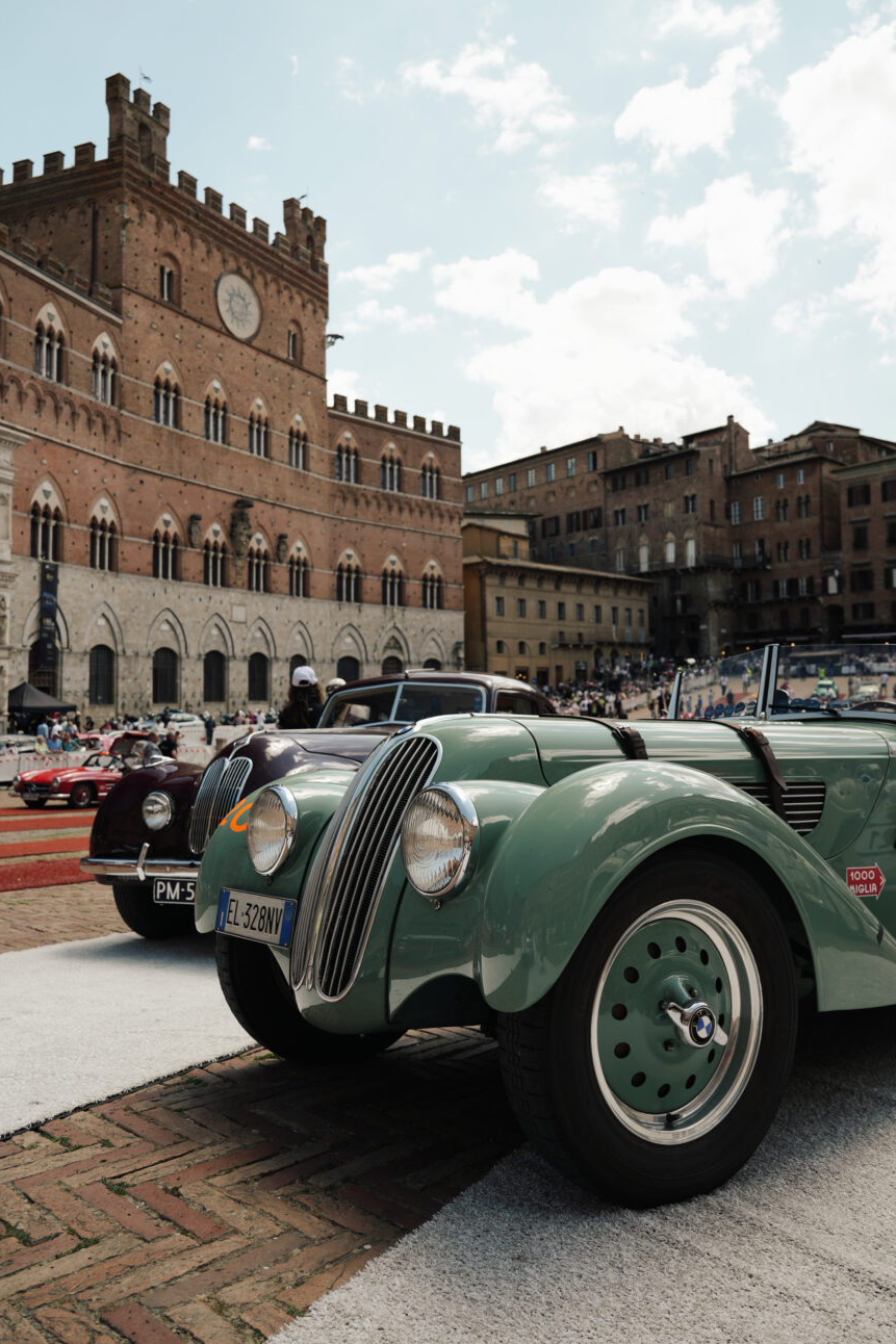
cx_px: 432
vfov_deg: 69.4
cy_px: 640
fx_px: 971
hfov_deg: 49.5
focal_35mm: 26
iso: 100
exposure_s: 1/320
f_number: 4
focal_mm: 24
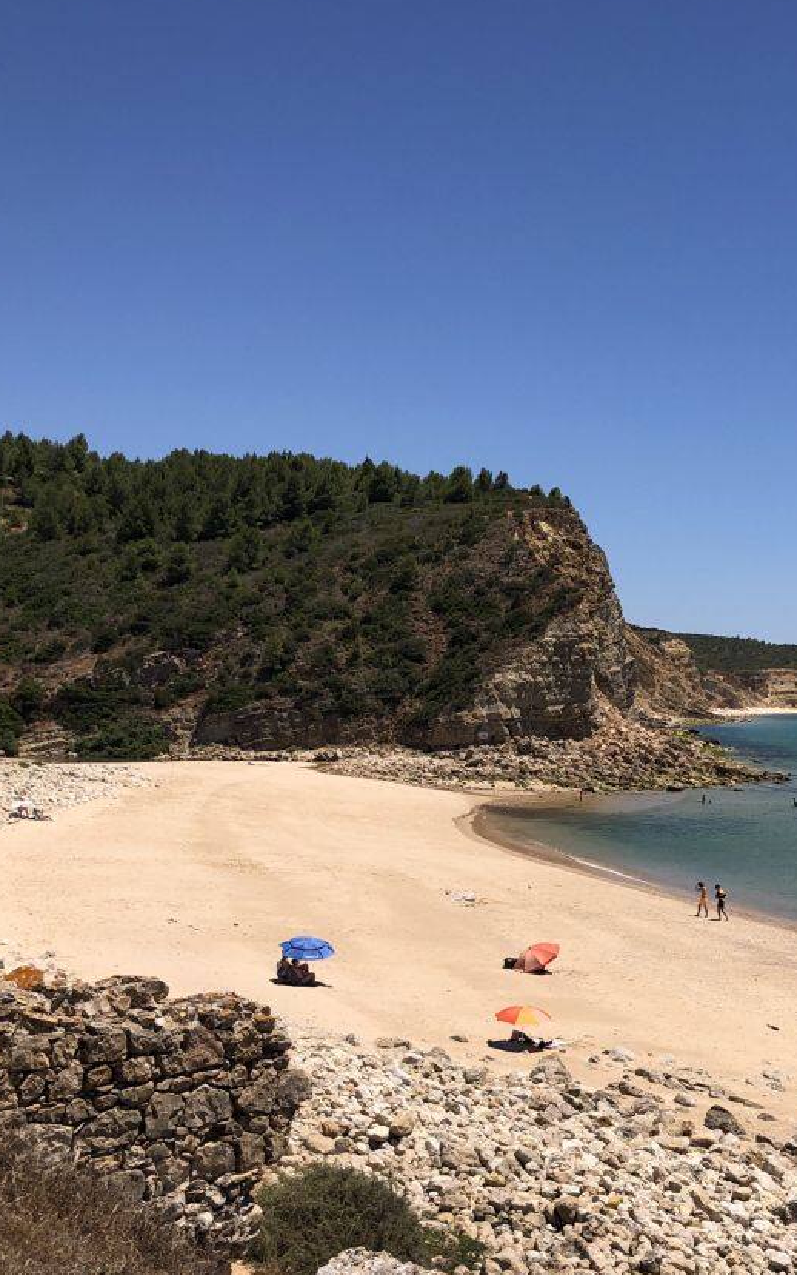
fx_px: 1493
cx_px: 577
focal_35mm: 43
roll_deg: +0.3
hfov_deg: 29.5
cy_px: 827
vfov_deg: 45.6
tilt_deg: -7.0
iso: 20
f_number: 1.8
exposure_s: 1/3205
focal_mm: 4
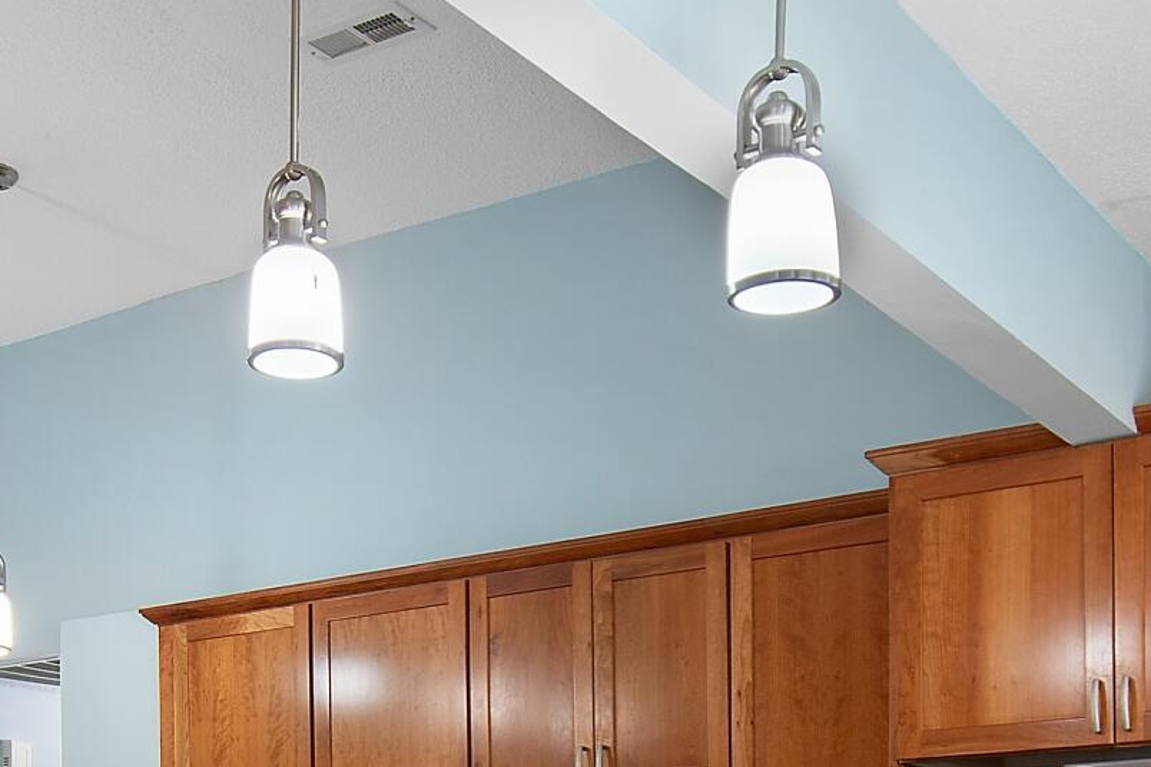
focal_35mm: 56
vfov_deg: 22.0
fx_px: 1790
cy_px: 964
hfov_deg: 35.6
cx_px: 578
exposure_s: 1/8
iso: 100
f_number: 4.5
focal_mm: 10
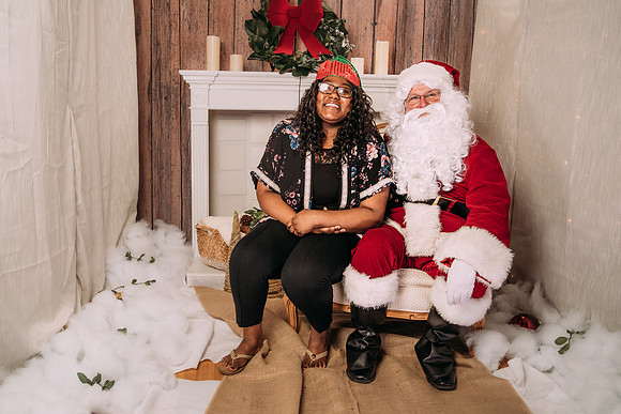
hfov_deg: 50.7
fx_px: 655
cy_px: 201
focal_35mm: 38
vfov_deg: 35.1
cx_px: 297
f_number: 5
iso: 100
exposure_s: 1/100
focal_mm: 35
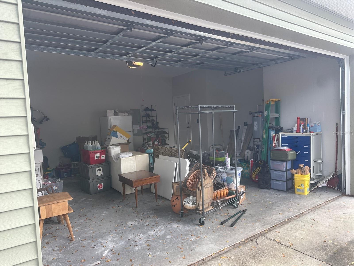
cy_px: 133
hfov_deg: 71.6
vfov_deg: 56.8
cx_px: 177
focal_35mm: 24
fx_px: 245
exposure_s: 1/322
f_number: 1.78
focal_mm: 6.86
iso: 80
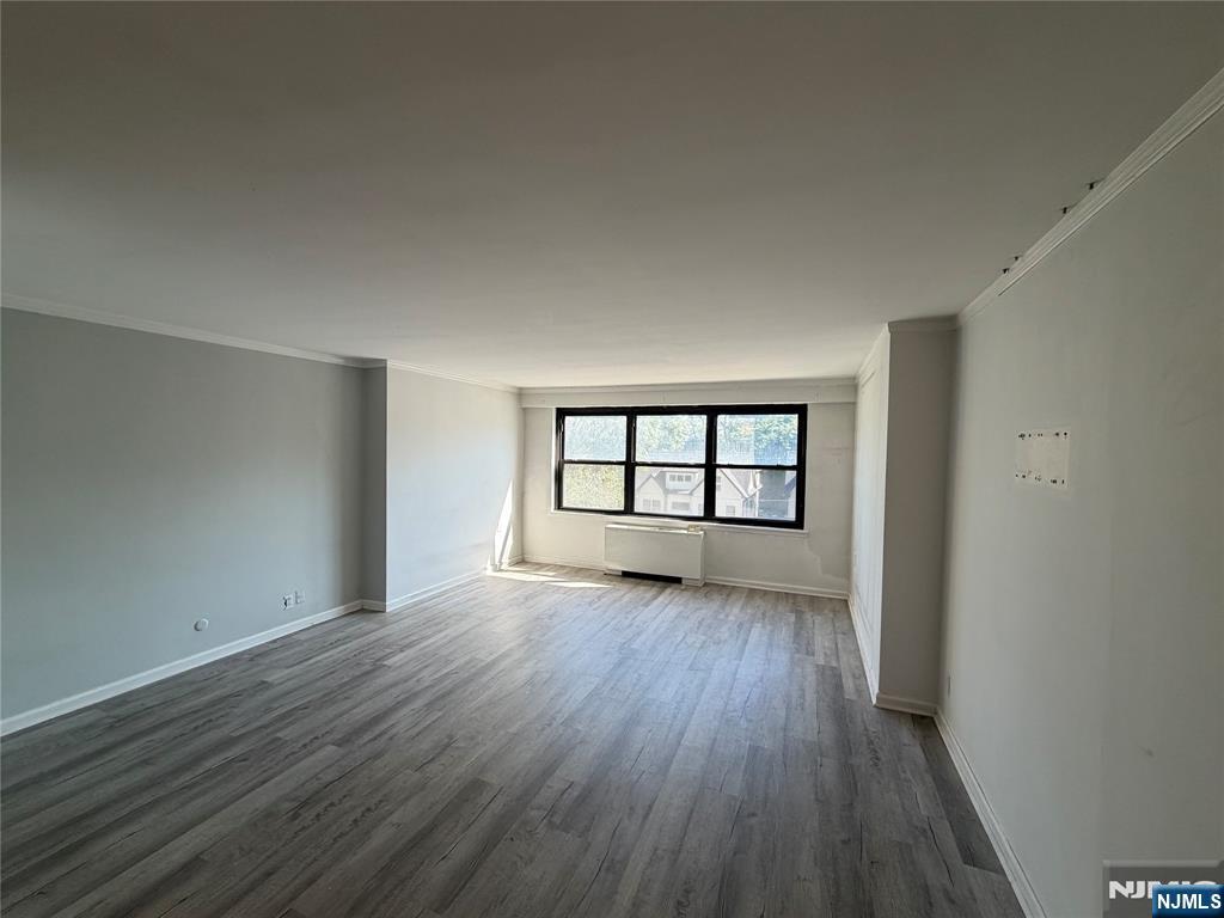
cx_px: 612
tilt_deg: -1.5
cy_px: 459
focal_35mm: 14
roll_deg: -1.1
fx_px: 495
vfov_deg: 85.7
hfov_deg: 102.1
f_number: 2.2
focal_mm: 2.22
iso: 64
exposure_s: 1/120
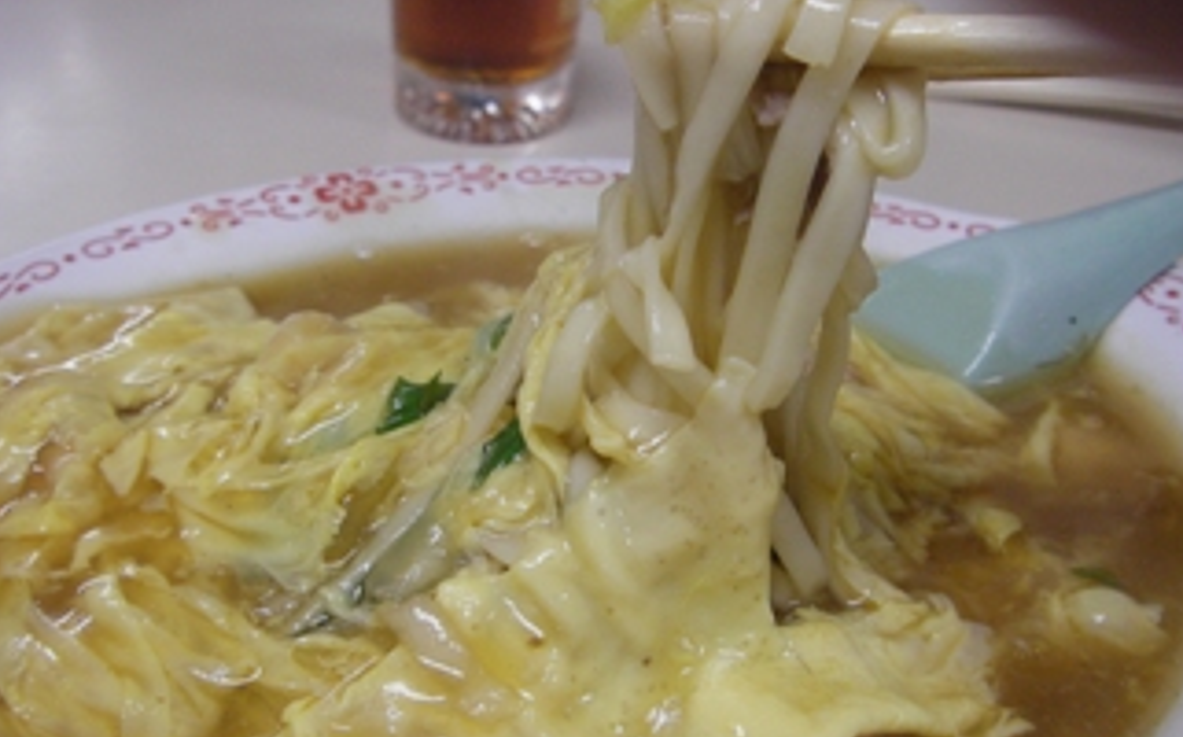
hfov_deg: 44.4
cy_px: 462
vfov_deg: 28.4
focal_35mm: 45
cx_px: 634
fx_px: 1450
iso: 100
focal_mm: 6.3
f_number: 3.3
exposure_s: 1/15
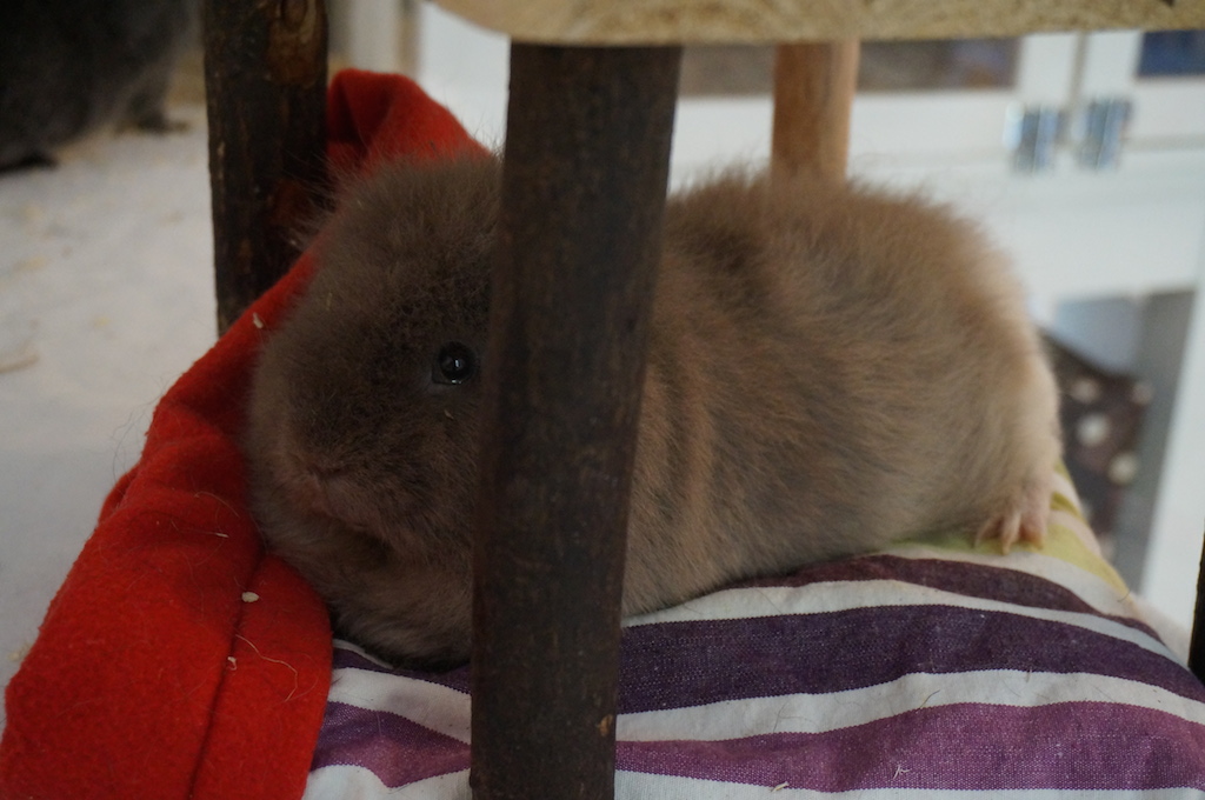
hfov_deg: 37.9
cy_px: 400
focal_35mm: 52
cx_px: 602
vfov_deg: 25.7
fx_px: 1755
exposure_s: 1/20
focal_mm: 35
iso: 3200
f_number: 5.6
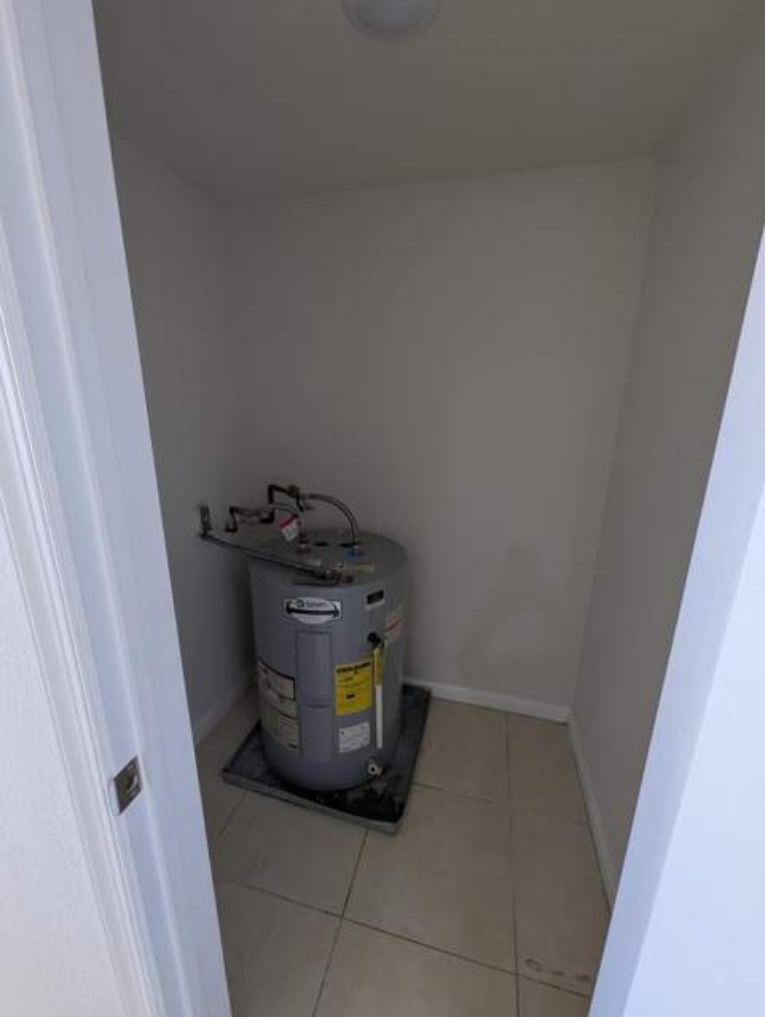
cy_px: 508
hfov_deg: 90.0
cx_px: 382
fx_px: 382
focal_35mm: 13
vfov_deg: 106.1
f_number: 2.2
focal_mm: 1.95
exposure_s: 1/40
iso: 162
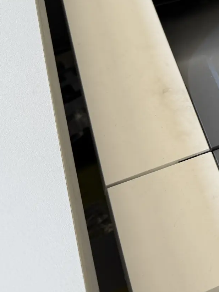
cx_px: 327
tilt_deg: -53.4
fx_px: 473
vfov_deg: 34.1
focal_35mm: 56
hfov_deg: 21.8
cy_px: 98
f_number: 1.78
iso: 64
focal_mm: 6.76
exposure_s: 1/164
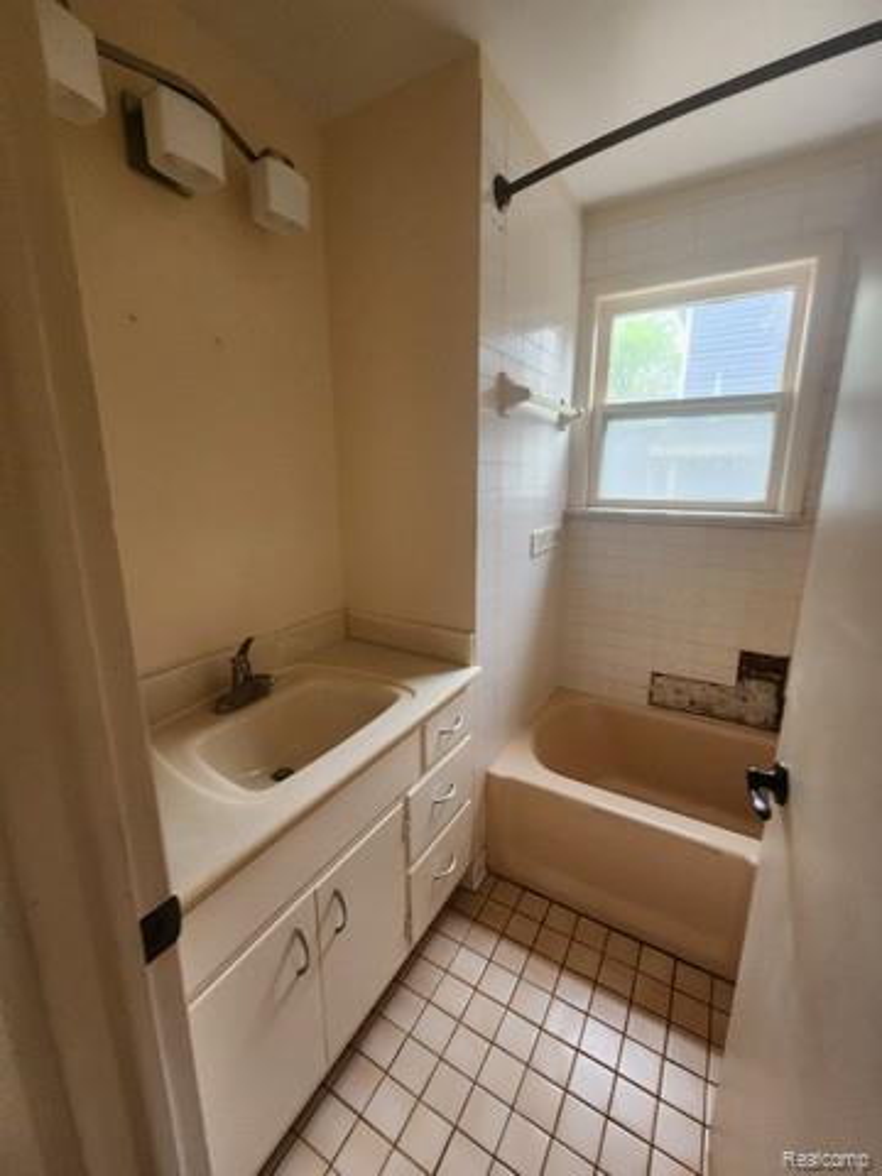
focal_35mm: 13
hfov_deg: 89.9
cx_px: 441
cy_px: 588
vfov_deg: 106.2
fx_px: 442
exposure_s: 1/60
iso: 400
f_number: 2.2
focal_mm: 2.2
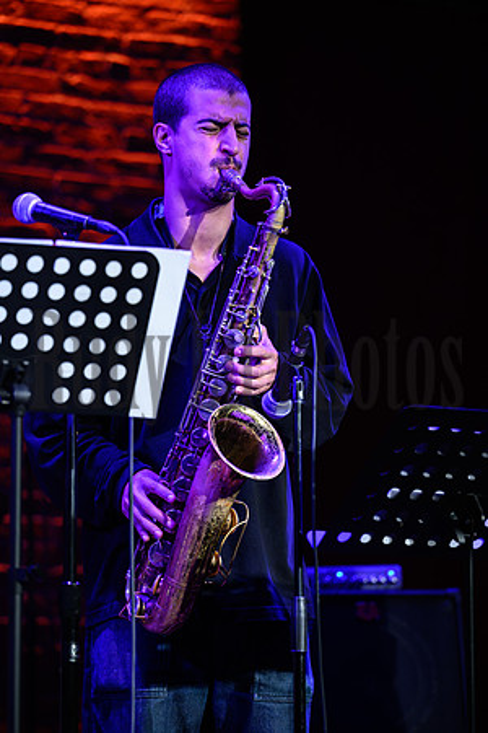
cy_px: 366
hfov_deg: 6.9
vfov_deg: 10.3
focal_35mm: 200
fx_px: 4066
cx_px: 244
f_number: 4
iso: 5000
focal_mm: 200
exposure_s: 1/200
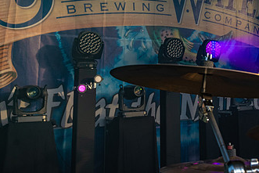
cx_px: 213
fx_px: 353
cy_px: 36
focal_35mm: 49
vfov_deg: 27.1
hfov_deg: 38.6
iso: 800
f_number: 5.6
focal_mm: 28
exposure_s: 1/500
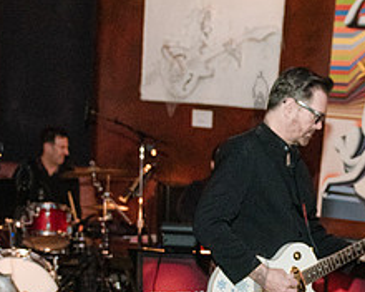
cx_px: 295
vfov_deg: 21.3
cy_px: 298
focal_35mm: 69
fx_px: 745
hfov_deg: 27.0
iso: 4000
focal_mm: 24
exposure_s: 1/200
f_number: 2.8
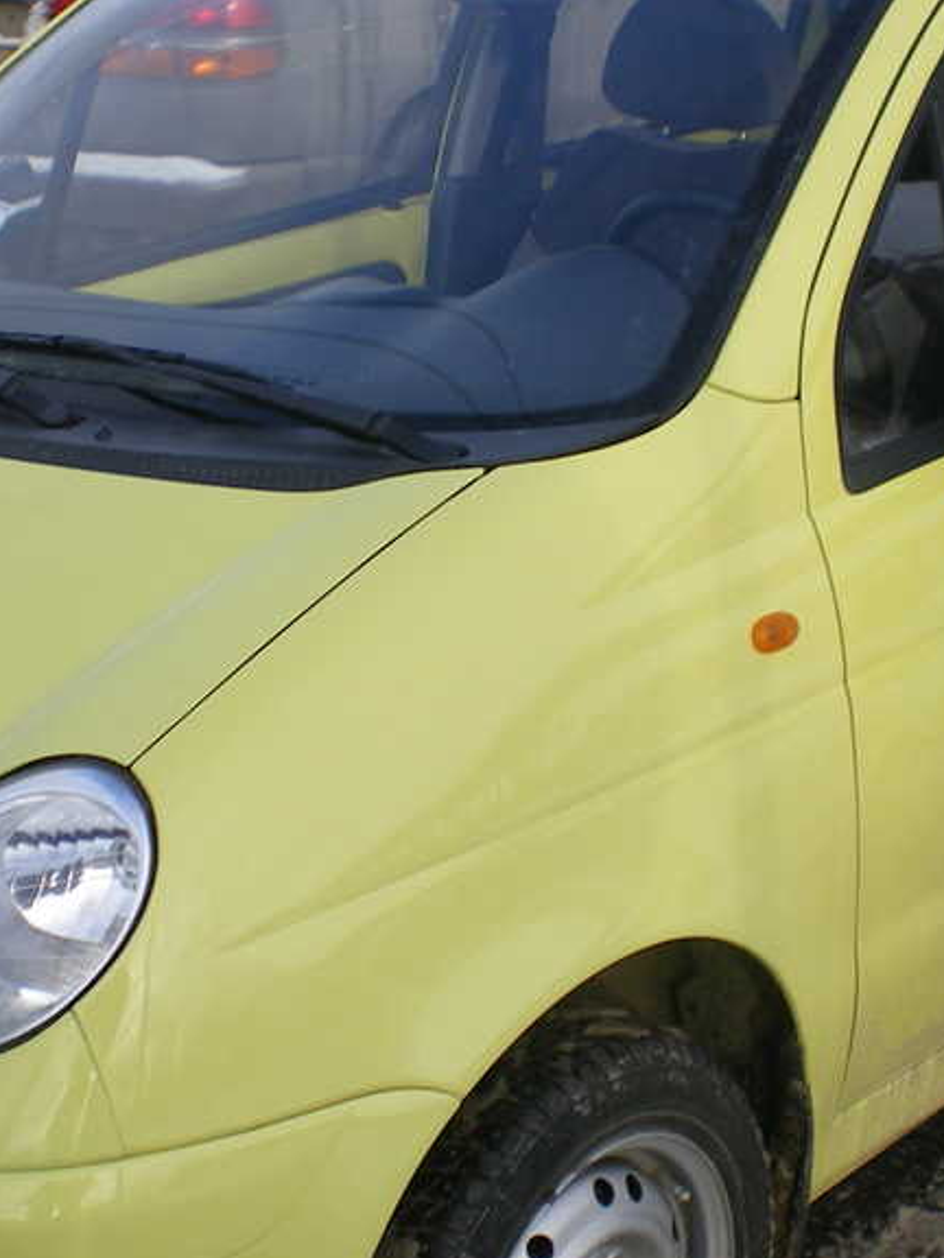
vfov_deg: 24.4
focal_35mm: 80
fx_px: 2909
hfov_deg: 18.4
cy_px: 644
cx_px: 518
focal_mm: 6.3
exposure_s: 1/160
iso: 50
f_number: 4.6
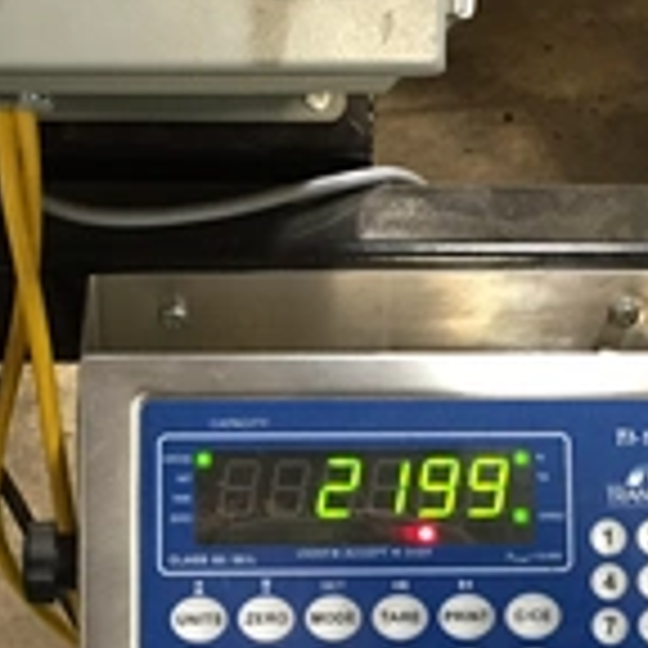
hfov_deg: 24.3
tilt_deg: -41.3
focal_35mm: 71
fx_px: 1504
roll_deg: +0.4
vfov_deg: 24.2
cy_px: 446
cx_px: 274
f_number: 2.2
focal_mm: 4.15
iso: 200
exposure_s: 1/30
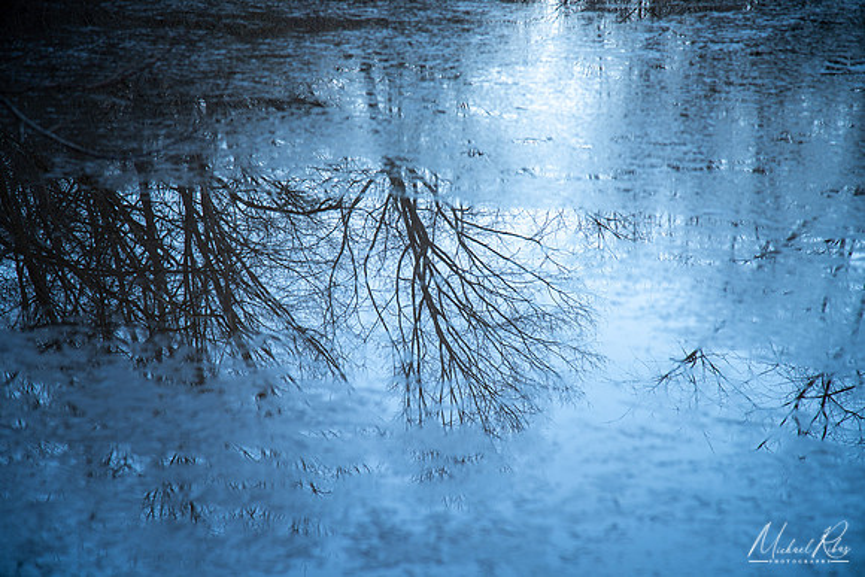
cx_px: 432
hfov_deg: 17.1
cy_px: 288
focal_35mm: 120
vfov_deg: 11.4
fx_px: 2884
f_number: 6.3
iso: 100
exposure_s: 1/25
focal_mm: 120
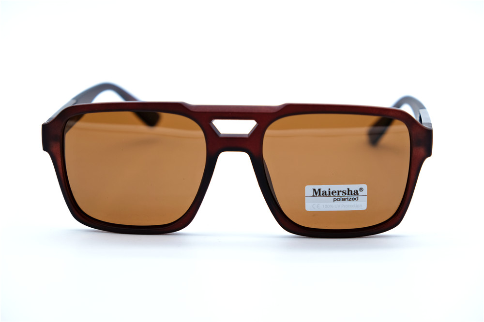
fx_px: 1115
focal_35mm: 83
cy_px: 161
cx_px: 242
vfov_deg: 16.4
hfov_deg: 24.5
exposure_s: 1/125
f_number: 5
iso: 160
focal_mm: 55
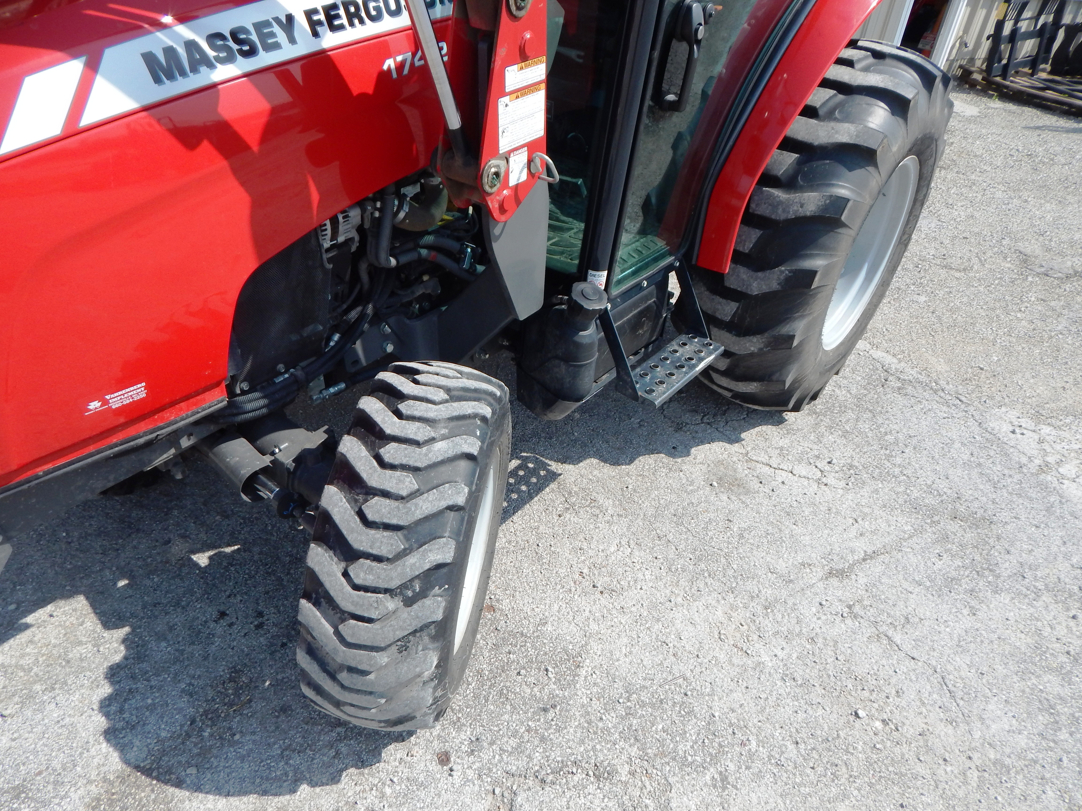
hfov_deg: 76.4
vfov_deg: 61.1
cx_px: 541
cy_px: 406
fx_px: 688
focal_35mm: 22
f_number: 3
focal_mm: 4
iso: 125
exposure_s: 1/1500
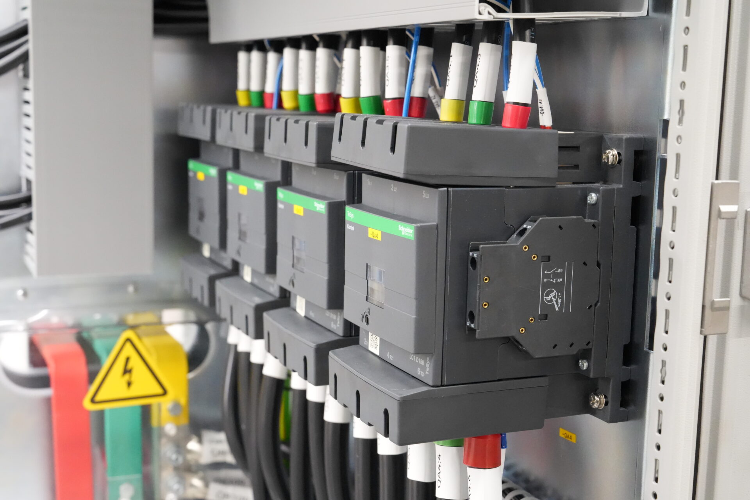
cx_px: 375
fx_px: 1062
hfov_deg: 38.9
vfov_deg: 26.5
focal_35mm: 51
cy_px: 250
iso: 12800
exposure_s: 1/60
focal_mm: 51
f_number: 8
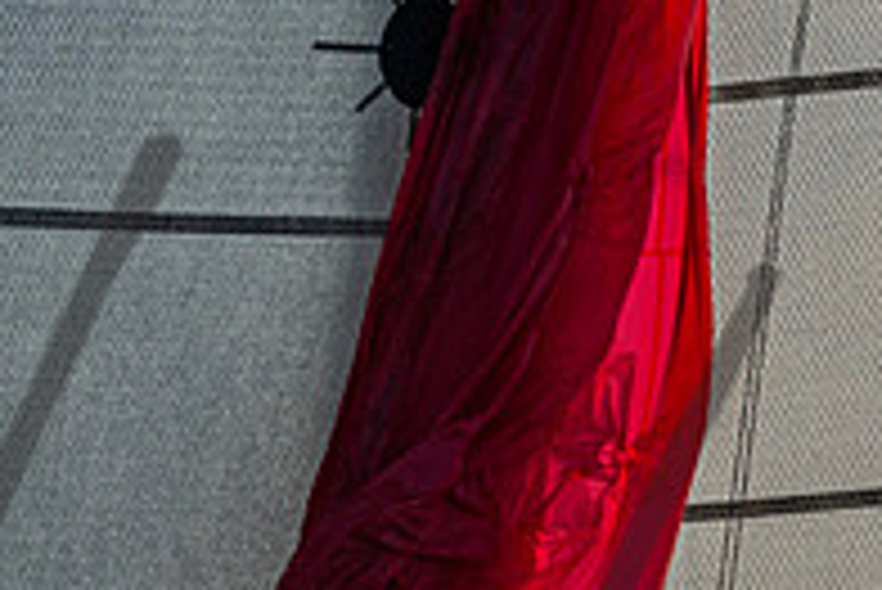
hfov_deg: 3.4
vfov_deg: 2.3
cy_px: 777
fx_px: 14980
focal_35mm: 611
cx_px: 824
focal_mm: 200
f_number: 5.6
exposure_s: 1/4000
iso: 400
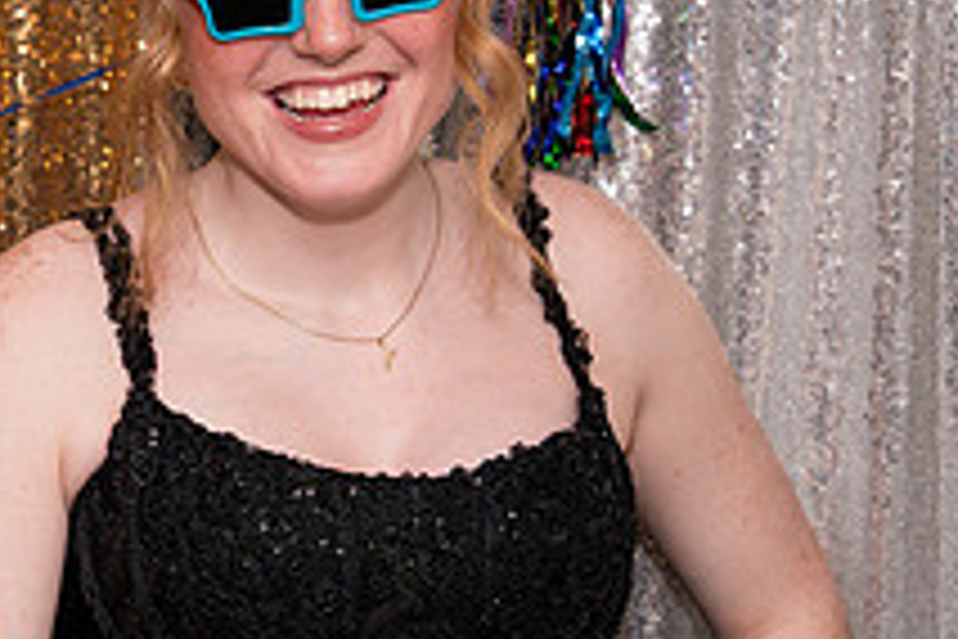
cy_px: 394
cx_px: 0
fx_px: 3619
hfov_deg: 14.8
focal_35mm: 136
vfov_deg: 10.1
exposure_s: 1/250
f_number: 5
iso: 400
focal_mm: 50
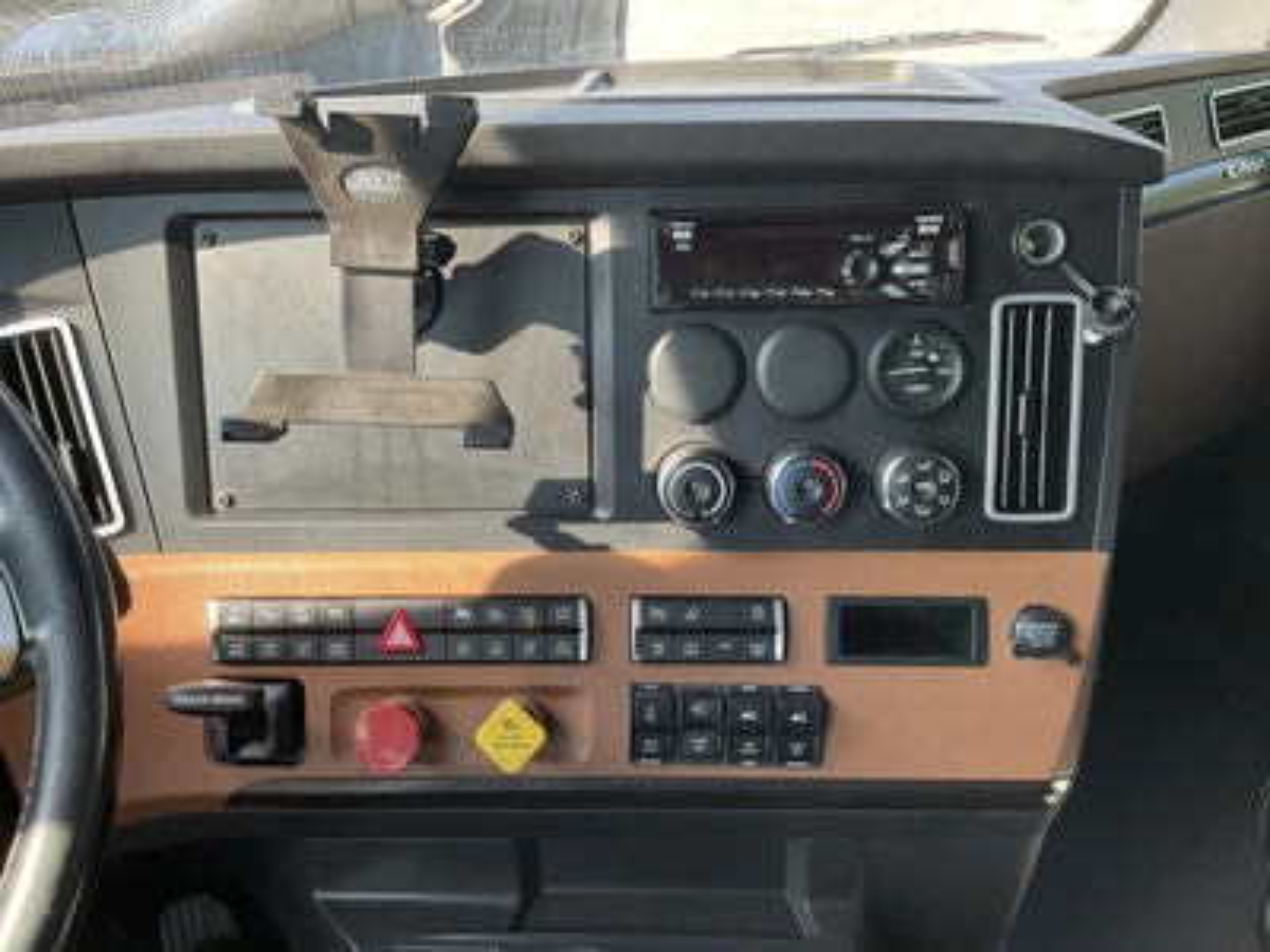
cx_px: 635
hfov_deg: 61.7
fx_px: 1064
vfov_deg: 48.2
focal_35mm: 29
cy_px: 476
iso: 40
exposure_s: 1/122
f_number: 1.8
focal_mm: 3
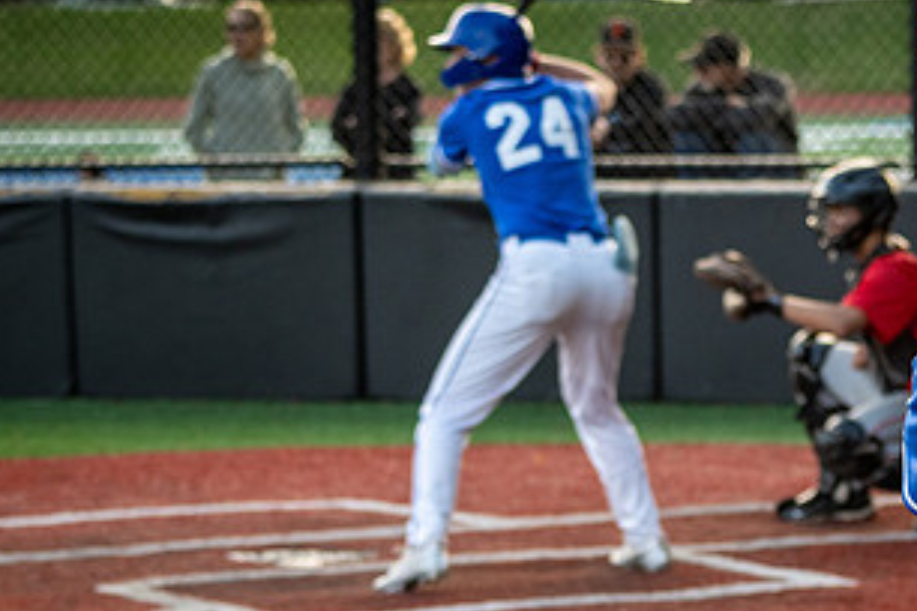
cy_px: 568
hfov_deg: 8.4
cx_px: 810
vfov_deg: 5.6
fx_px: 6189
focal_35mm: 243
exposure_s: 1/1000
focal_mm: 102
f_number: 4.8
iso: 1100
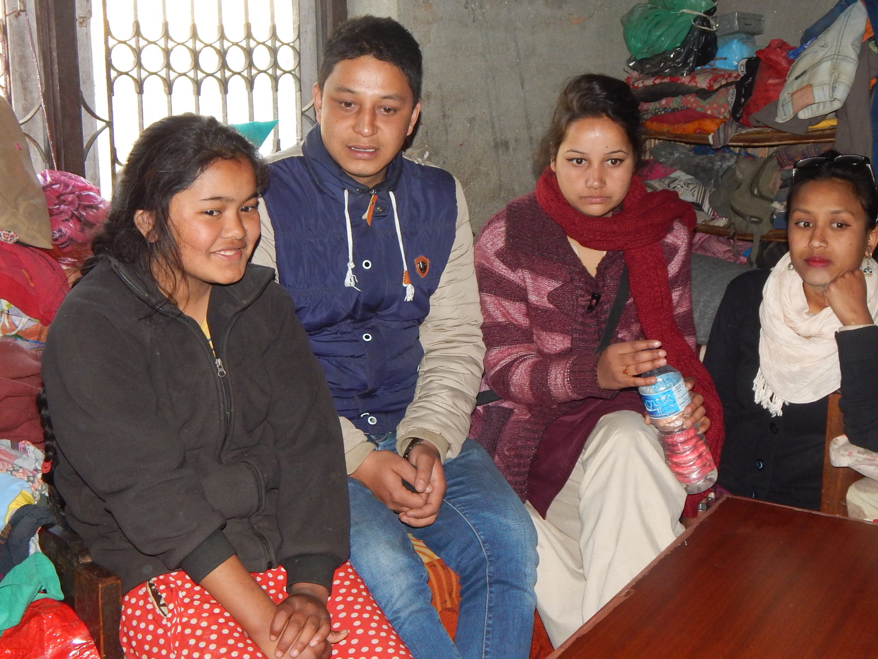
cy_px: 255
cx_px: 505
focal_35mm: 48
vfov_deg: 30.2
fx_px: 1218
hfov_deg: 39.6
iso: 220
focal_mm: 6.1
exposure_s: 1/30
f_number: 3.3
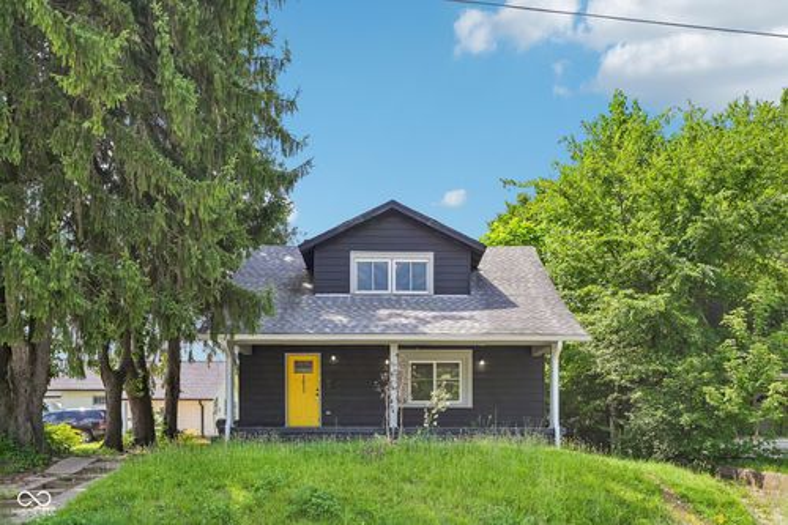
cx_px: 394
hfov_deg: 61.9
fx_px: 656
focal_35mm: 30
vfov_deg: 43.6
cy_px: 262
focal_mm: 30
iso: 100
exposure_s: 1/100
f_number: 8
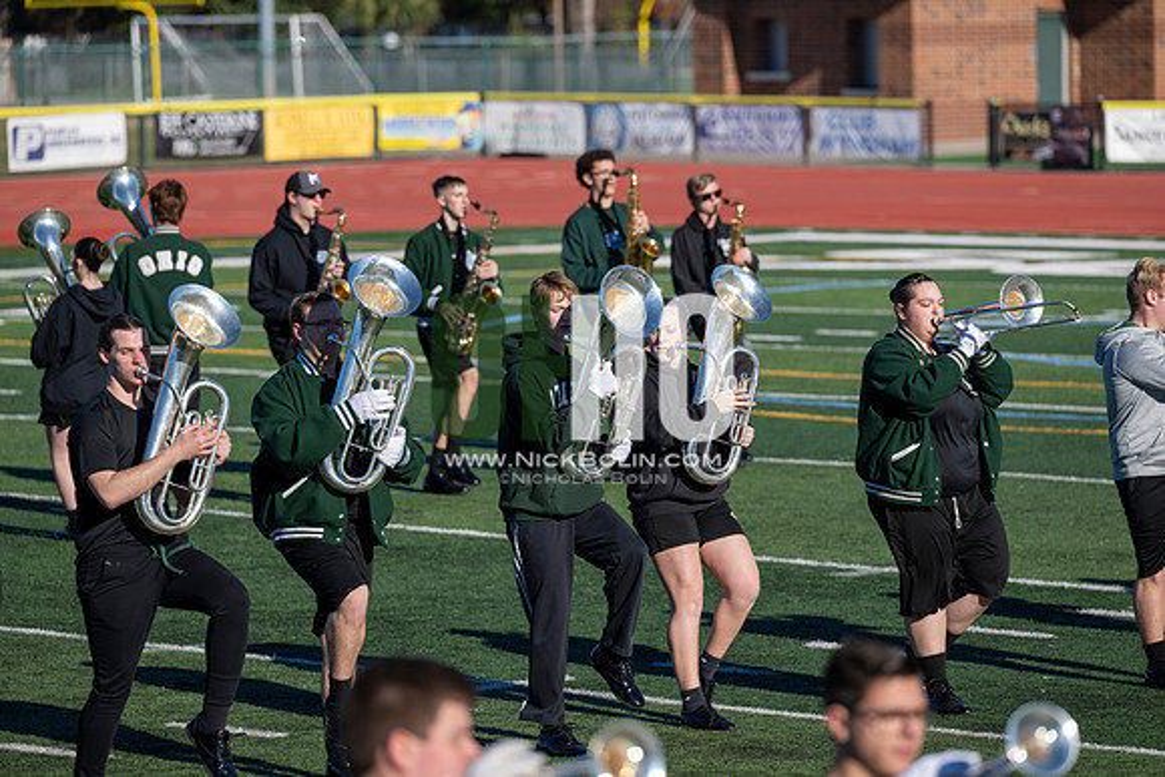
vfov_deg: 7.2
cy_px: 388
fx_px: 6150
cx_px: 582
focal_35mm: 190
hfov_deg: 10.8
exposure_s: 1/2000
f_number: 4
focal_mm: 190
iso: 160
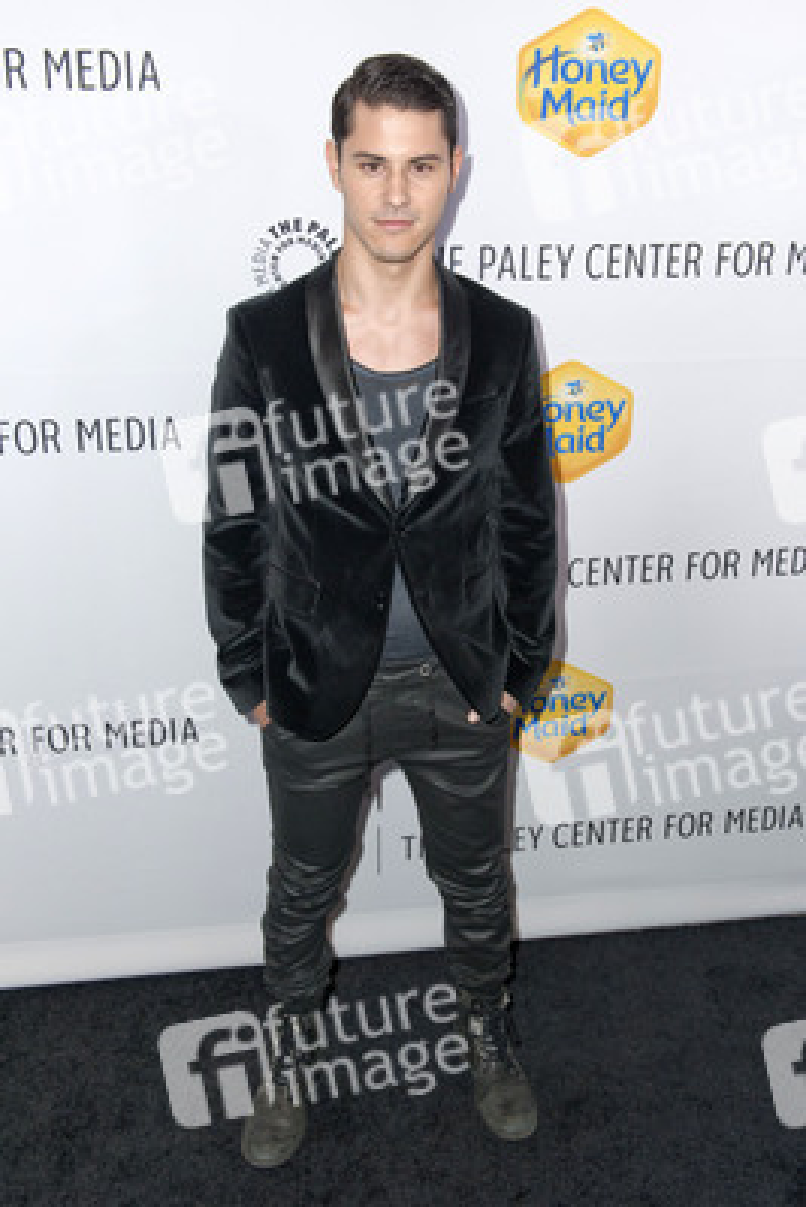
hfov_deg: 41.1
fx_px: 1074
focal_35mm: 32
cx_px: 403
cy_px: 604
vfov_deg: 58.7
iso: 500
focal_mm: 32
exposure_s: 1/400
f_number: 4.5
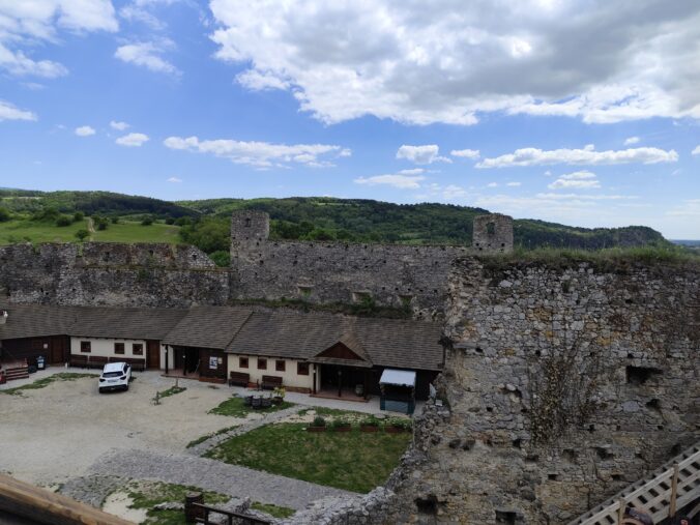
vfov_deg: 58.9
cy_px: 262
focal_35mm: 23
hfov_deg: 73.9
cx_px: 350
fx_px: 465
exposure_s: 1/1380
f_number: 1.65
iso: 50
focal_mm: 6.19
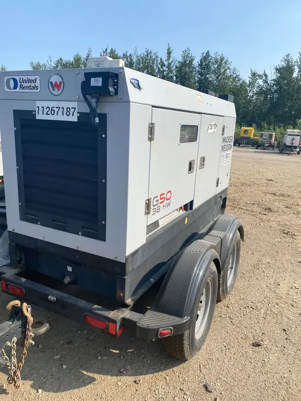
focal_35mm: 26
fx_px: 301
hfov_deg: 53.1
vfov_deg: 67.3
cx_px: 150
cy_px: 200
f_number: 1.8
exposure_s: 1/2890
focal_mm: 4.25
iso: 32
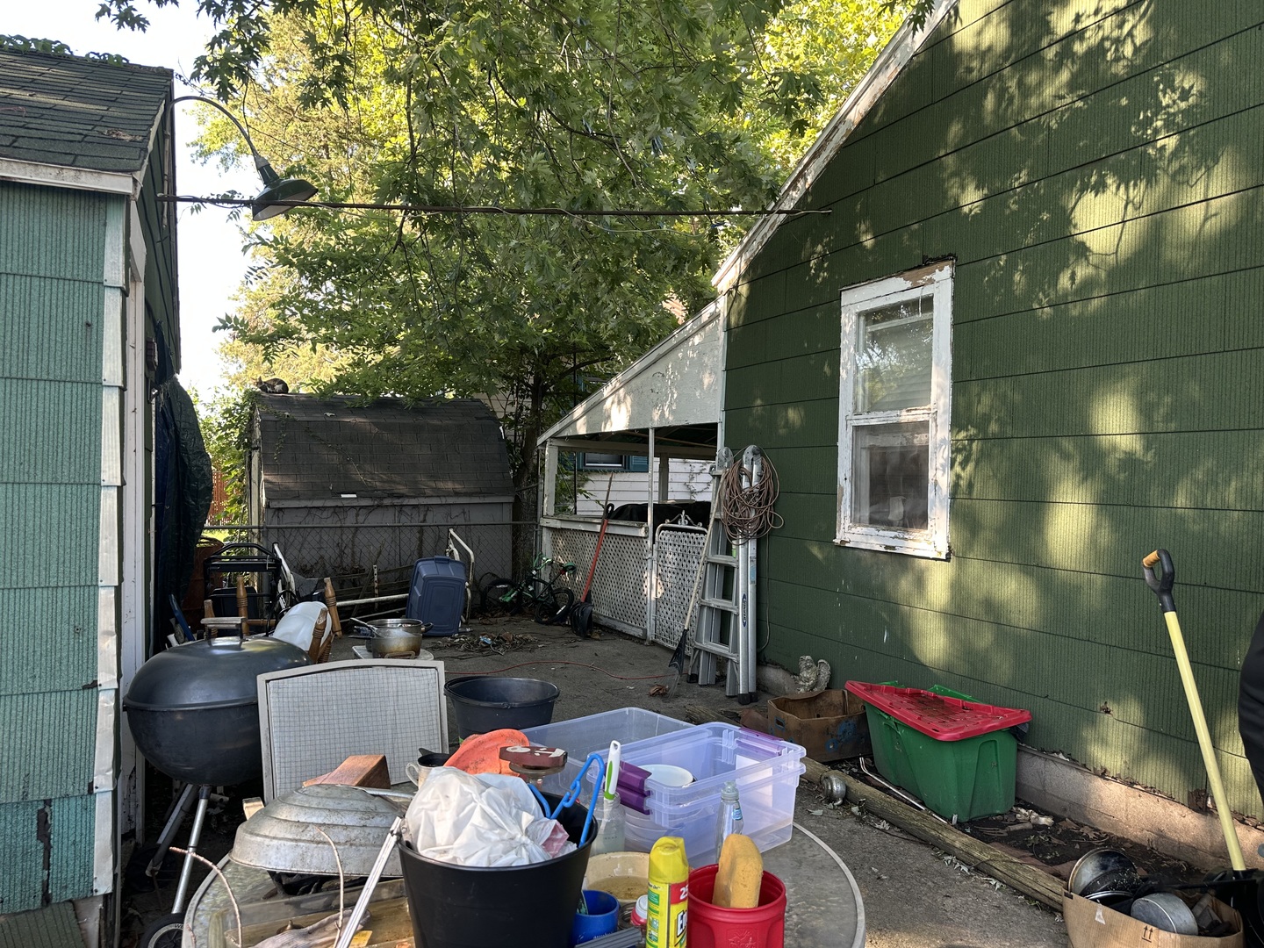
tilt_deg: +0.5
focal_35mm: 24
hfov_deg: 71.6
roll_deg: -1.5
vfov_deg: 56.8
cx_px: 632
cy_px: 474
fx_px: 876
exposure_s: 1/125
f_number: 1.78
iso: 64
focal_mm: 6.86
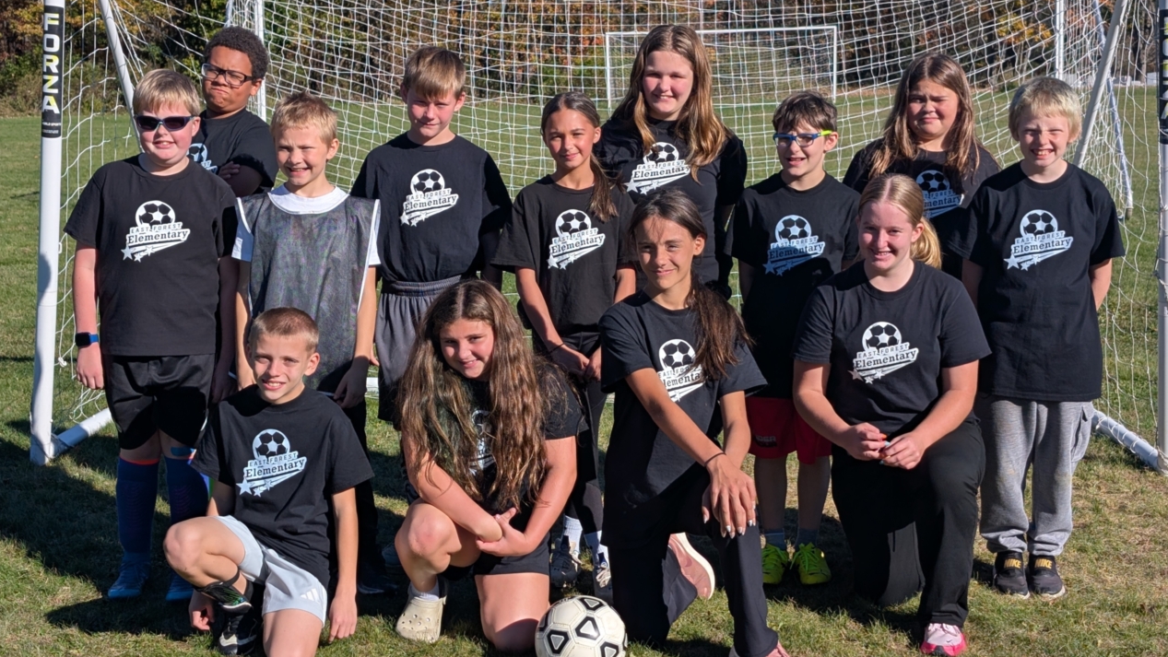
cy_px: 349
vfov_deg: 22.2
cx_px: 588
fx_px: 1673
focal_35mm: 54
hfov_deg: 38.5
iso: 19
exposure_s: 1/1497
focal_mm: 6.9
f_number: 1.68
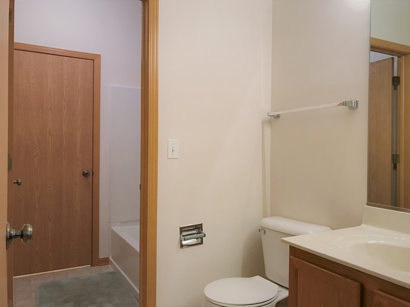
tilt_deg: -0.6
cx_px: 205
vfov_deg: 49.7
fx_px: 332
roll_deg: -0.4
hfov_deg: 63.4
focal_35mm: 28
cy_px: 154
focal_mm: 3.99
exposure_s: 1/30
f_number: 1.8
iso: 25
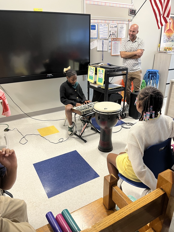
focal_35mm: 26
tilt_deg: -22.7
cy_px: 116
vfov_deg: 67.3
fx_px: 174
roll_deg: +1.0
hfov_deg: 53.1
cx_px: 87
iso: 160
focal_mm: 5.1
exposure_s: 1/60
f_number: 1.6
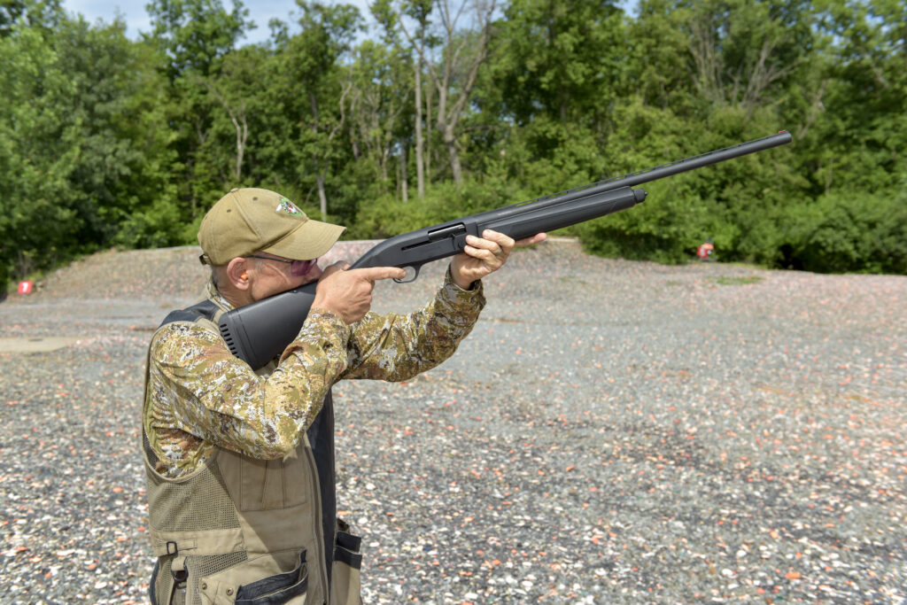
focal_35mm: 38
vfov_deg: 35.1
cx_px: 454
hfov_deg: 50.7
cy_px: 302
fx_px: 957
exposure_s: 1/500
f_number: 5.6
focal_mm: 38
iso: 100
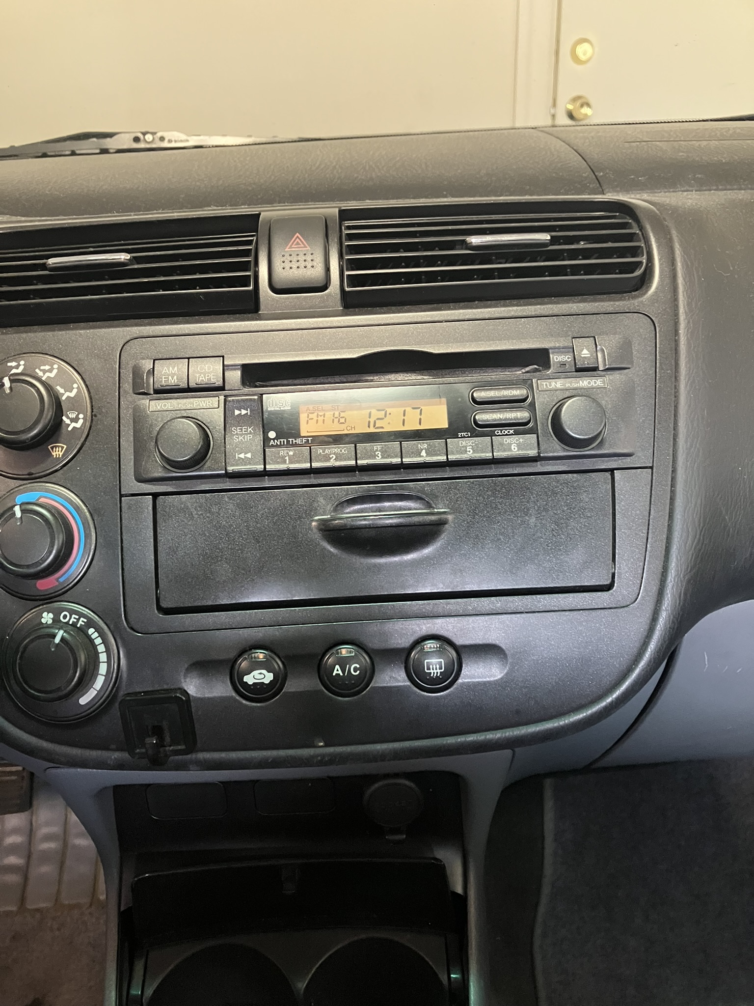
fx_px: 813
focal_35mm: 28
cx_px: 377
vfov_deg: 63.4
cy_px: 503
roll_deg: +0.7
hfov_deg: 49.7
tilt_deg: -24.9
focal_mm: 3.99
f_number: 1.8
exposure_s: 1/30
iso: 500
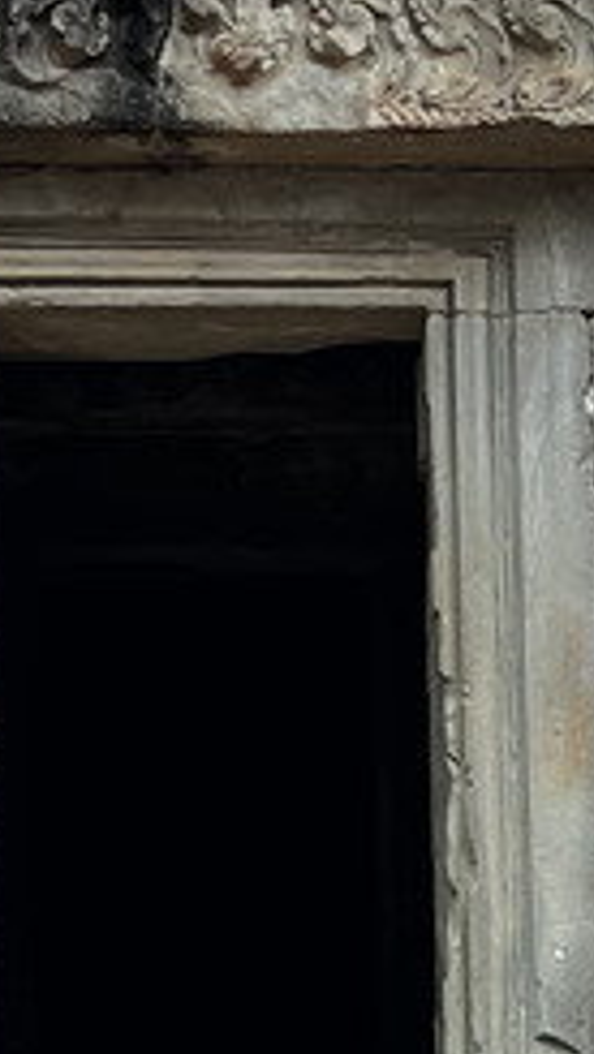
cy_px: 490
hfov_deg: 8.7
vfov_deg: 15.4
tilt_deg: +11.4
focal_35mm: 139
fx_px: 3888
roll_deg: +0.6
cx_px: 151
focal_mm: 5.7
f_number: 1.5
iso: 50
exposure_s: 1/581
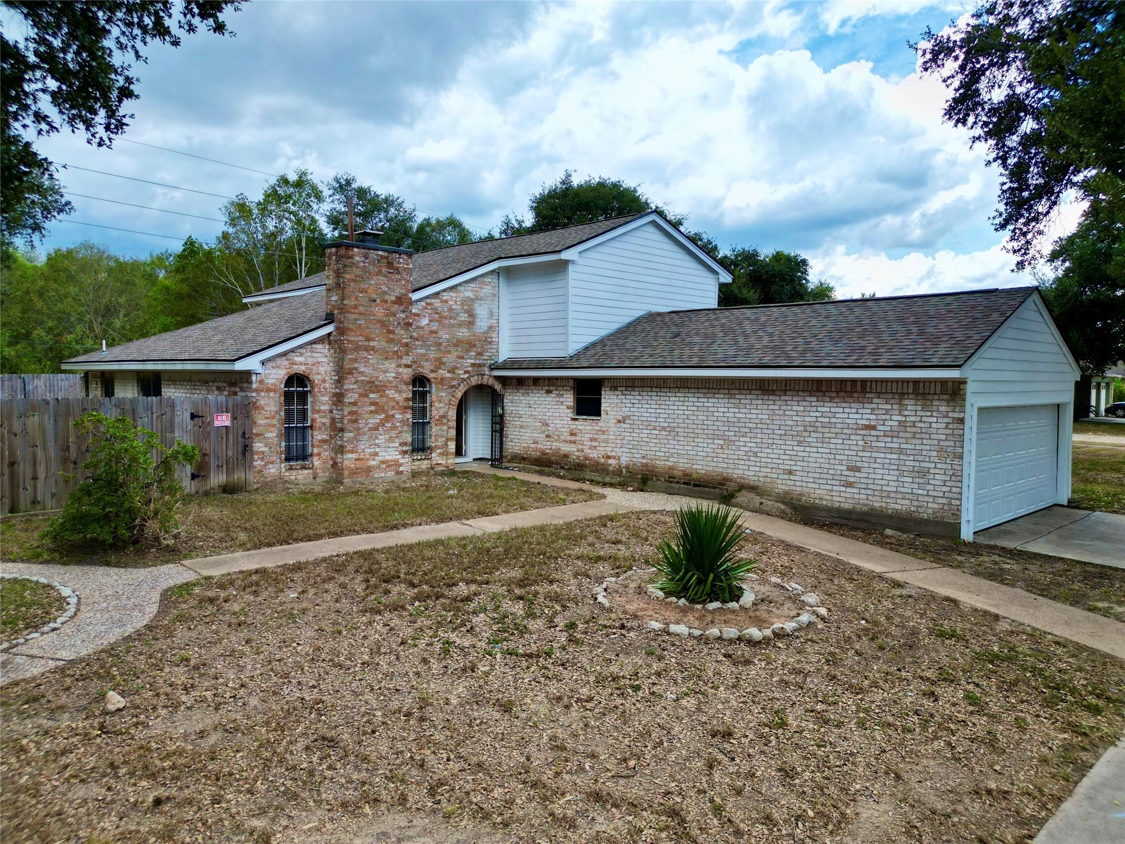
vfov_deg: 56.8
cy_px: 422
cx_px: 562
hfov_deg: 71.6
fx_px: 780
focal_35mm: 24
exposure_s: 1/1250
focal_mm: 6.72
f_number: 1.7
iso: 110
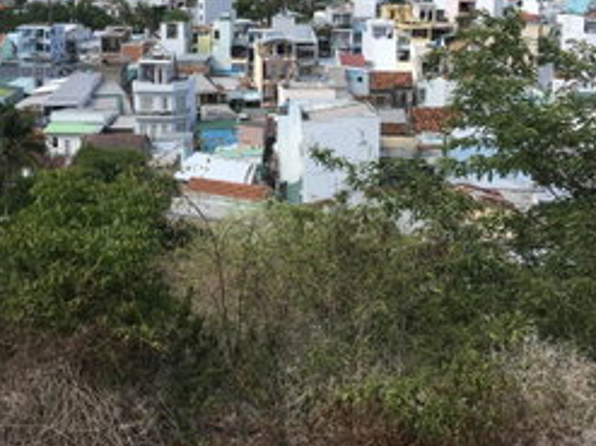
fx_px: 809
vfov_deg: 30.2
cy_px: 94
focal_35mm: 47
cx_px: 306
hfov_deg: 40.4
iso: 25
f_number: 2.2
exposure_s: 1/1241
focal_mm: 4.15
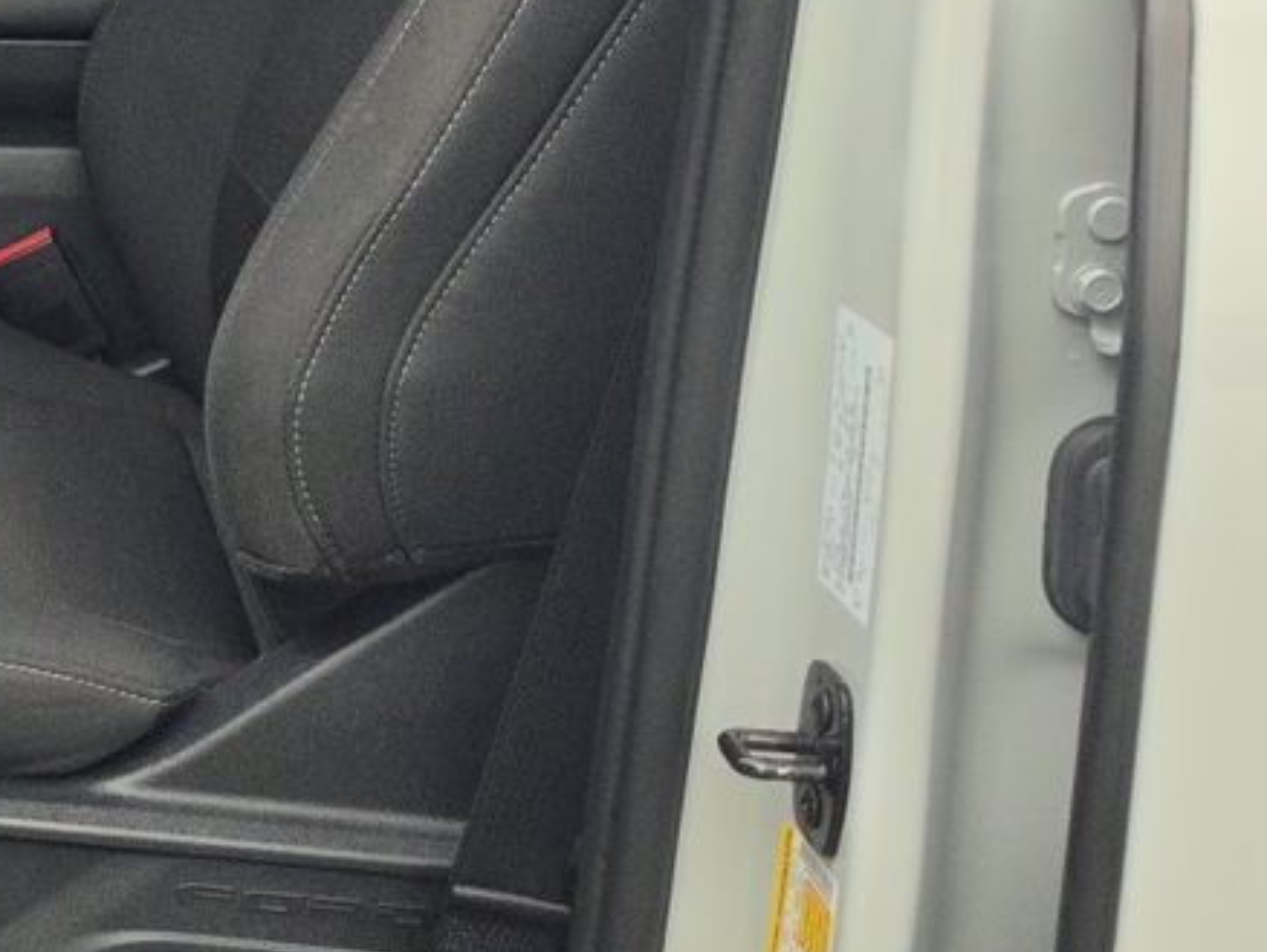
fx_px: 3076
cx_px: -639
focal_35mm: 84
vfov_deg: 17.2
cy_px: 35
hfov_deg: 20.0
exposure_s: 1/1685
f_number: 1.4
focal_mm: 6.5
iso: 63
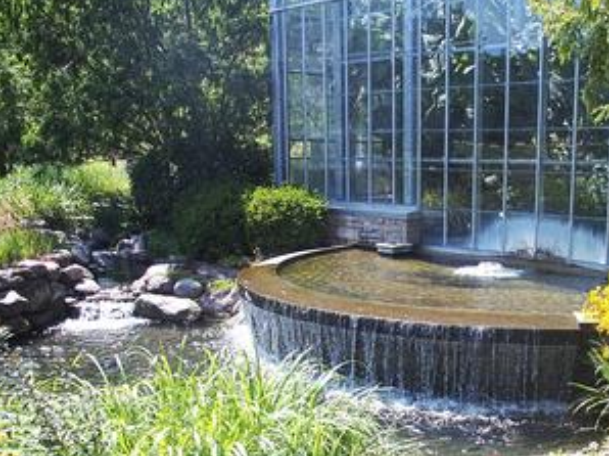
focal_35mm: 43
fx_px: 756
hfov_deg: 43.4
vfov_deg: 33.4
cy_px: 288
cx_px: 396
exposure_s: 1/500
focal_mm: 6.7
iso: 100
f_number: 3.5
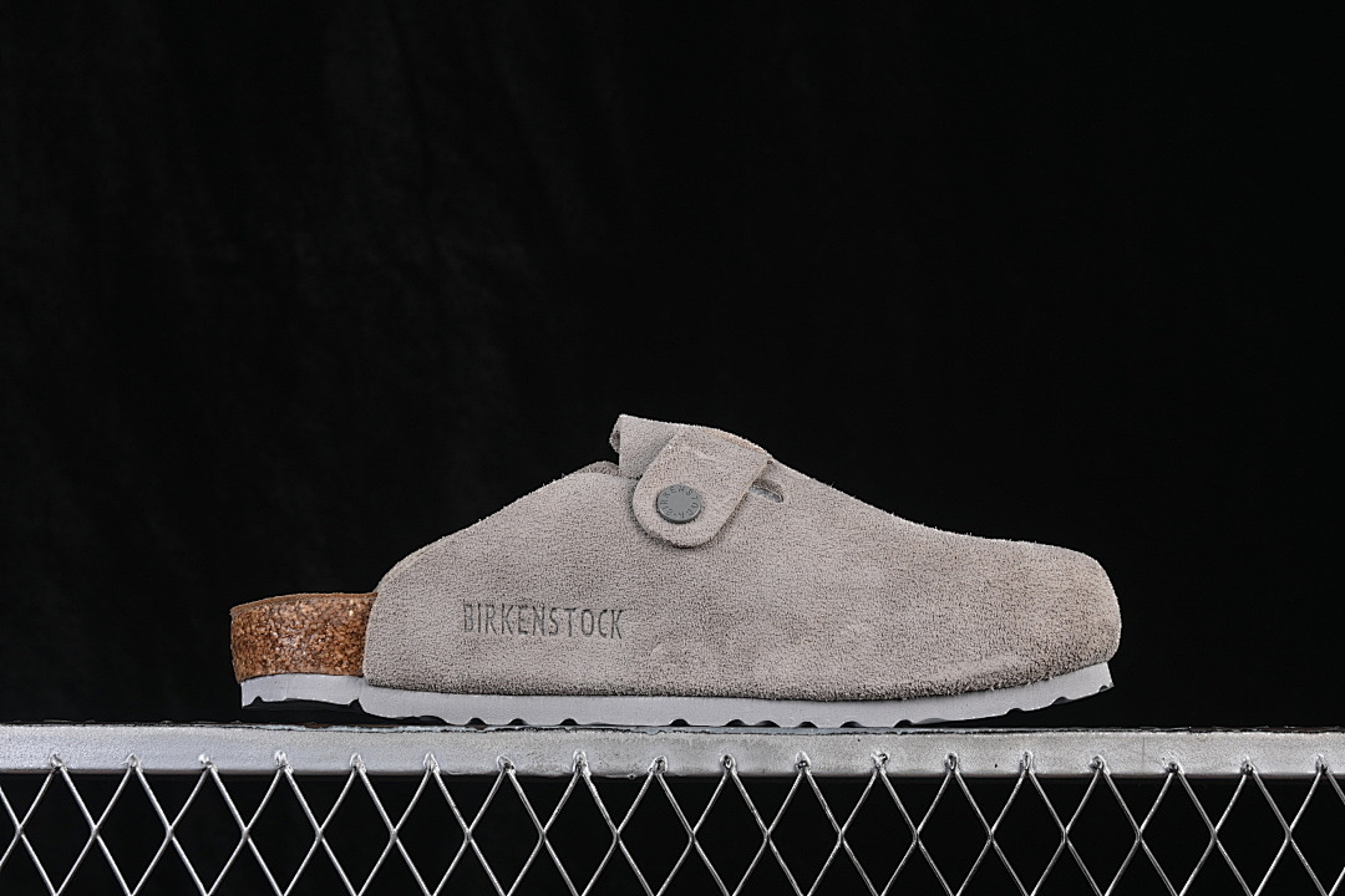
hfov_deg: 27.0
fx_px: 2802
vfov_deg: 18.2
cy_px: 448
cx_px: 672
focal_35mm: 75
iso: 160
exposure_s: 1/80
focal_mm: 50
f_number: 8
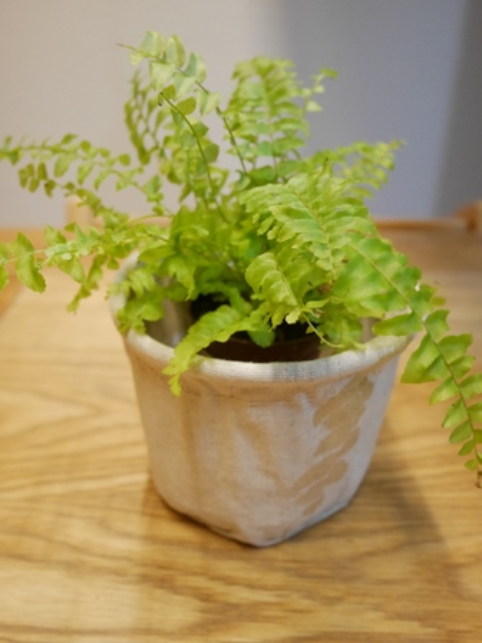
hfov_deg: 44.2
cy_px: 322
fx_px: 594
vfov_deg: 56.8
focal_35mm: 32
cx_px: 241
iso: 2500
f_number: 4
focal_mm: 16
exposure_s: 1/60
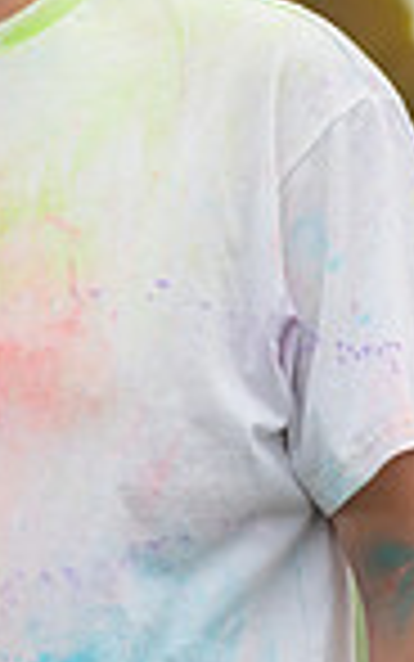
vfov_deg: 7.2
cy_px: 358
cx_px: -54
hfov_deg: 4.5
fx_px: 5230
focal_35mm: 290
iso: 125
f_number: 2.8
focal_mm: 70
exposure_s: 1/640
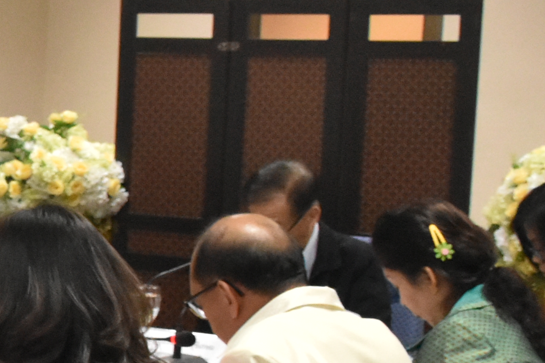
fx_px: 1771
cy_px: 230
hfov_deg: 15.2
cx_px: -424
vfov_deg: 11.7
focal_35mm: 117
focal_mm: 18
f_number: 5.6
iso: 2500
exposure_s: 1/125
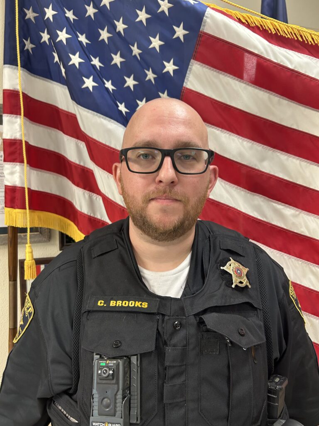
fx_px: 319
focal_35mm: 26
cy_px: 213
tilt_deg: -6.4
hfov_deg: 53.1
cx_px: 160
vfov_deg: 67.3
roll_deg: -0.7
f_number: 1.5
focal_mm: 5.7
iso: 160
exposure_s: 1/60
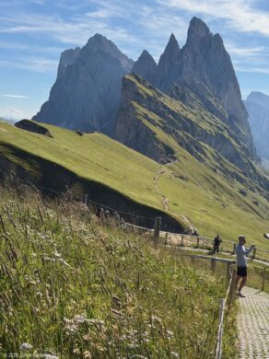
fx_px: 498
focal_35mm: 48
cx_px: 134
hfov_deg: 30.2
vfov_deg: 39.7
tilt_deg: -5.0
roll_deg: -4.2
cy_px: 180
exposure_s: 1/5208
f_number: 1.78
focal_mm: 6.76
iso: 100
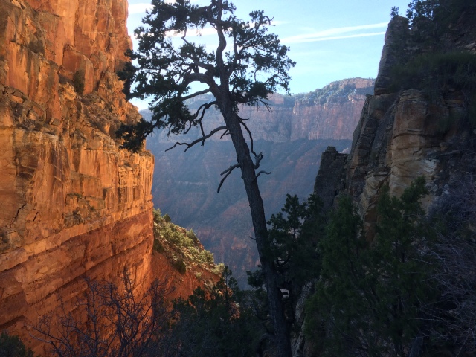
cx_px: 238
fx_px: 399
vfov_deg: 48.2
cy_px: 178
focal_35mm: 29
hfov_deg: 61.7
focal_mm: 4.15
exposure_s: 1/406
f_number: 2.2
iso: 32
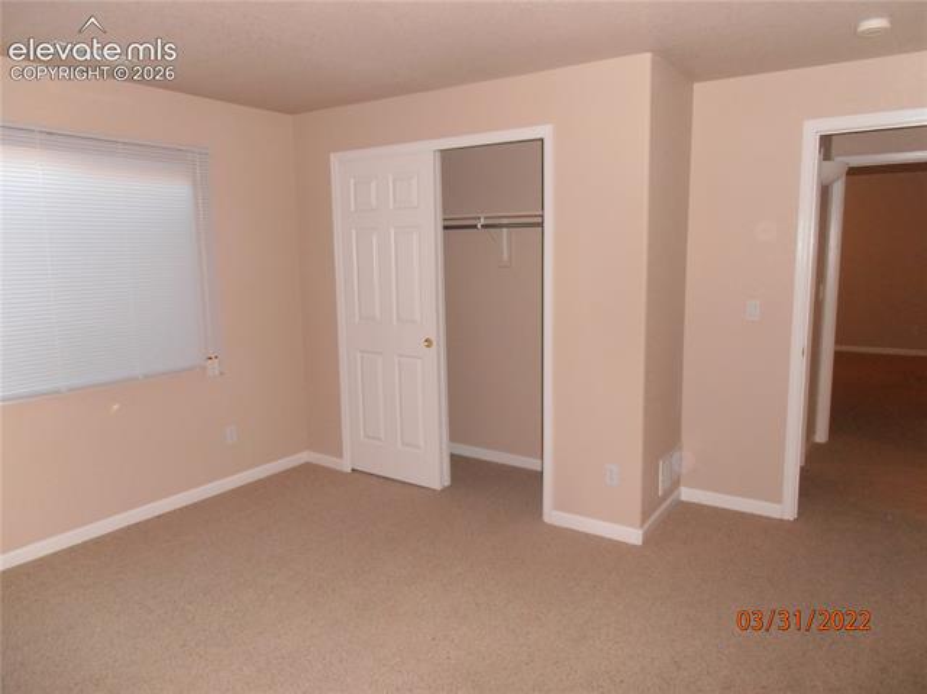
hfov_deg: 71.6
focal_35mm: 24
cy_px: 347
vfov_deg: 56.8
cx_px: 464
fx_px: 642
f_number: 3
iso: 160
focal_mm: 4.2
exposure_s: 1/30
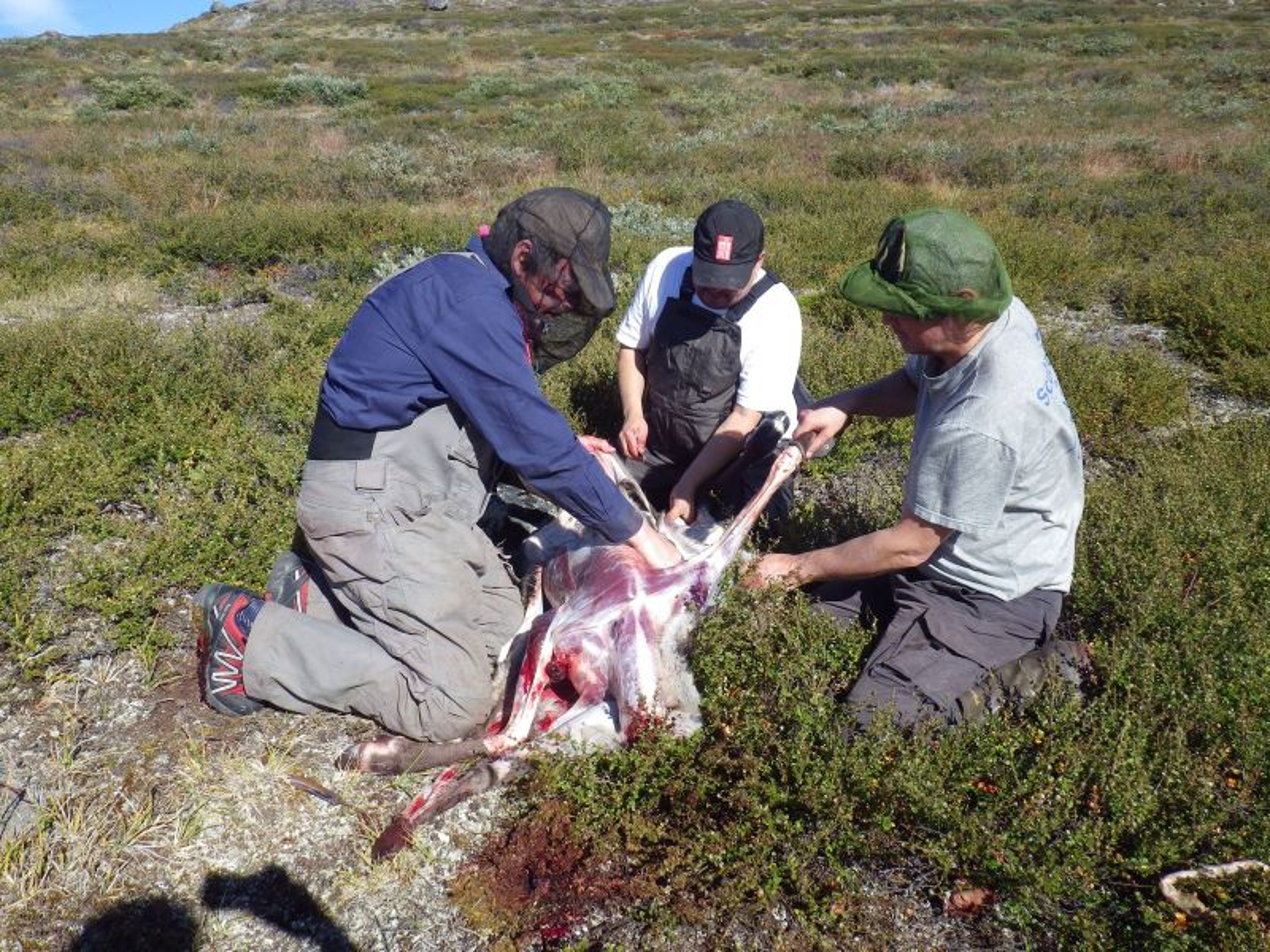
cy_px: 476
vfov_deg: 49.7
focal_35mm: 28
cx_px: 635
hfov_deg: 63.4
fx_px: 1027
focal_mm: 5
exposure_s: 1/640
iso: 125
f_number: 4.2
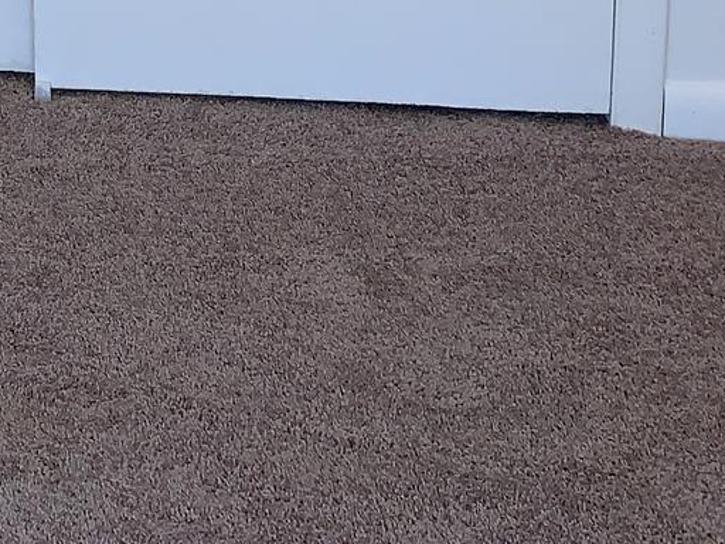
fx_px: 2178
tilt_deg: -11.8
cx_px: -205
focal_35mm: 104
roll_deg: +1.0
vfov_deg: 12.6
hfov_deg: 17.7
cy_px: -521
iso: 25
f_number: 1.8
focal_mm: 4.25
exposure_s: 1/134
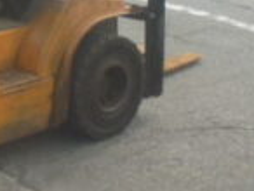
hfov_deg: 17.5
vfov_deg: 14.0
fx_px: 757
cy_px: -41
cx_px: -106
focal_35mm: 103
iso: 80
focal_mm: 6.3
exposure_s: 1/160
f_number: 4.5
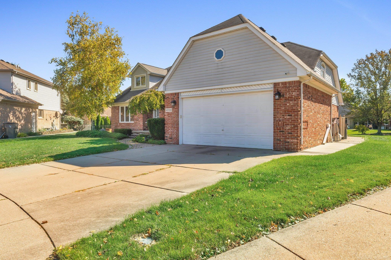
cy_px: 130
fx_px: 260
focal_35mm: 24
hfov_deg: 73.8
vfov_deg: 53.1
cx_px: 196
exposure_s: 1/100
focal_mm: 24
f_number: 14
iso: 100
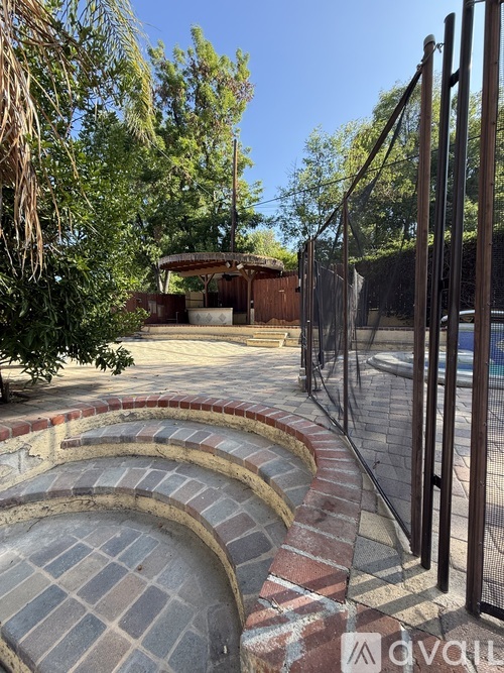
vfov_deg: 102.1
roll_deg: -0.8
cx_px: 252
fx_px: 272
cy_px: 336
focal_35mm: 14
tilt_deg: -2.4
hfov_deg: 85.7
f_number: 2.2
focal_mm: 2.22
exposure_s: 1/468
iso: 64
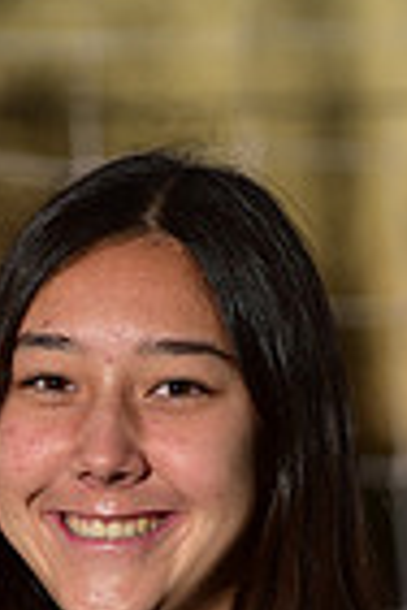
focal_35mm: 821
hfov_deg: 1.7
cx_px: 180
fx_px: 13922
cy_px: 1086
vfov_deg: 2.5
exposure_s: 1/250
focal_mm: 200
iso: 250
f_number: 5
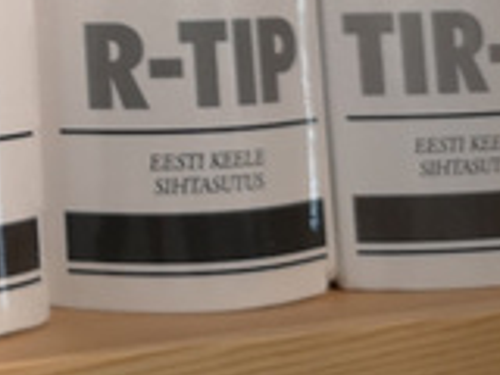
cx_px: -238
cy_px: -247
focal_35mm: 101
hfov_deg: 17.6
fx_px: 1459
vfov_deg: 13.5
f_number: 1.8
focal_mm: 5.58
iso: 640
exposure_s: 1/100
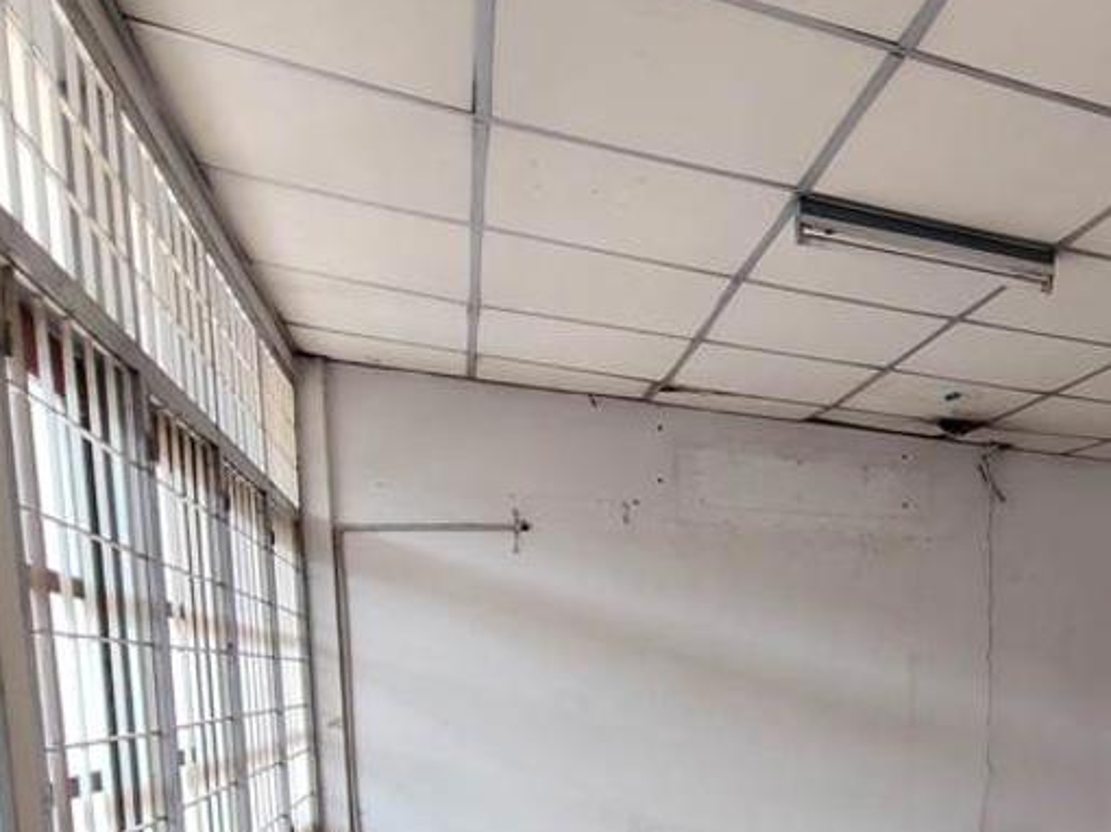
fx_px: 1155
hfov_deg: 45.6
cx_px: 1036
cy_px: 843
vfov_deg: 35.6
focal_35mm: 36
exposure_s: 1/100
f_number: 2.2
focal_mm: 1.67
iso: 74
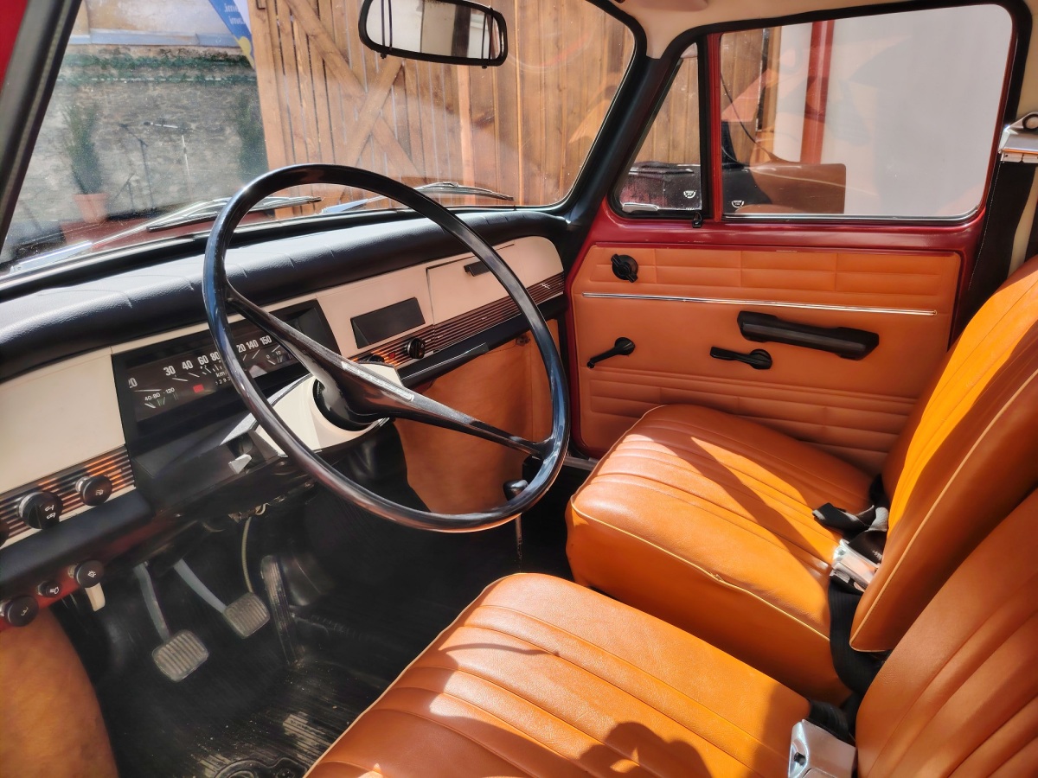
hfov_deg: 71.6
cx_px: 519
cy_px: 389
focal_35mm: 24
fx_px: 720
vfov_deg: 56.8
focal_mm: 5.25
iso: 284
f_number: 1.75
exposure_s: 1/900
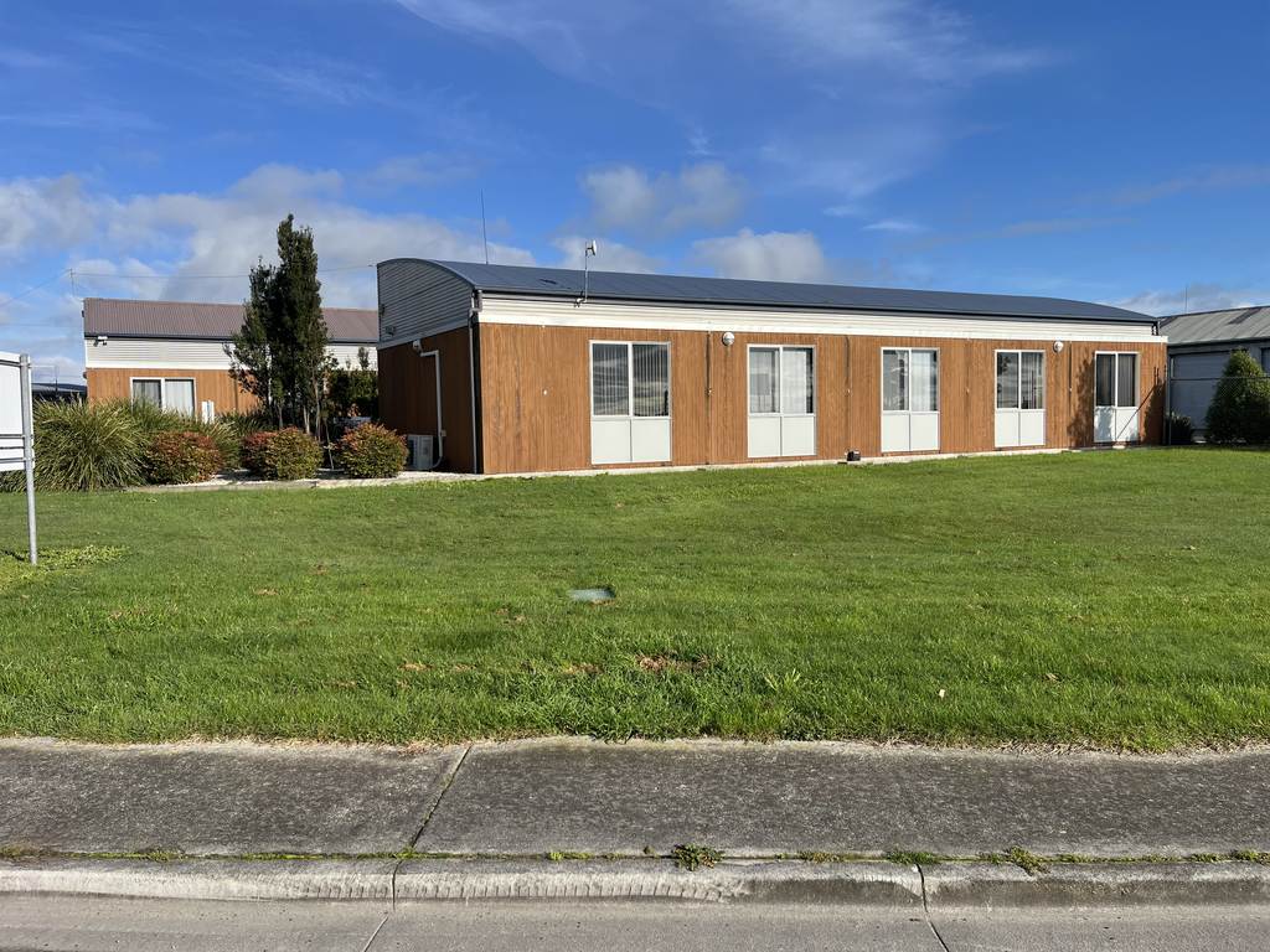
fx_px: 954
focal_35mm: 26
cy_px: 476
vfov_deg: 53.1
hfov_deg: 67.3
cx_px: 635
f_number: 1.6
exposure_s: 1/3215
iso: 50
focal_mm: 5.1
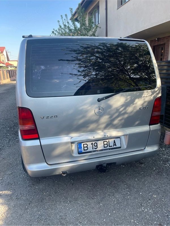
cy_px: 113
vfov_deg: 69.4
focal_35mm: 25
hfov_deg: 54.9
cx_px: 85
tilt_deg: -17.0
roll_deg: +1.1
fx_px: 164
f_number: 1.6
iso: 32
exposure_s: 1/452
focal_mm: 5.1
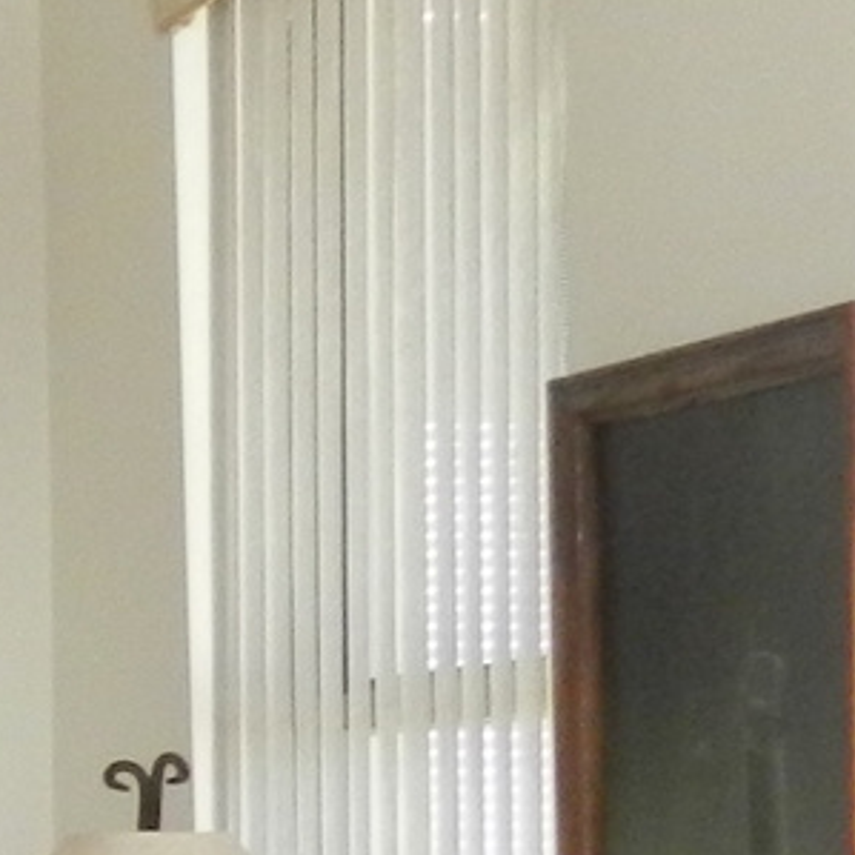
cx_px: -1942
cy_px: 841
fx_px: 5421
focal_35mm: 194
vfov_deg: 9.0
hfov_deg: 7.6
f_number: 3.7
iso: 400
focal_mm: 5.6
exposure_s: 1/30
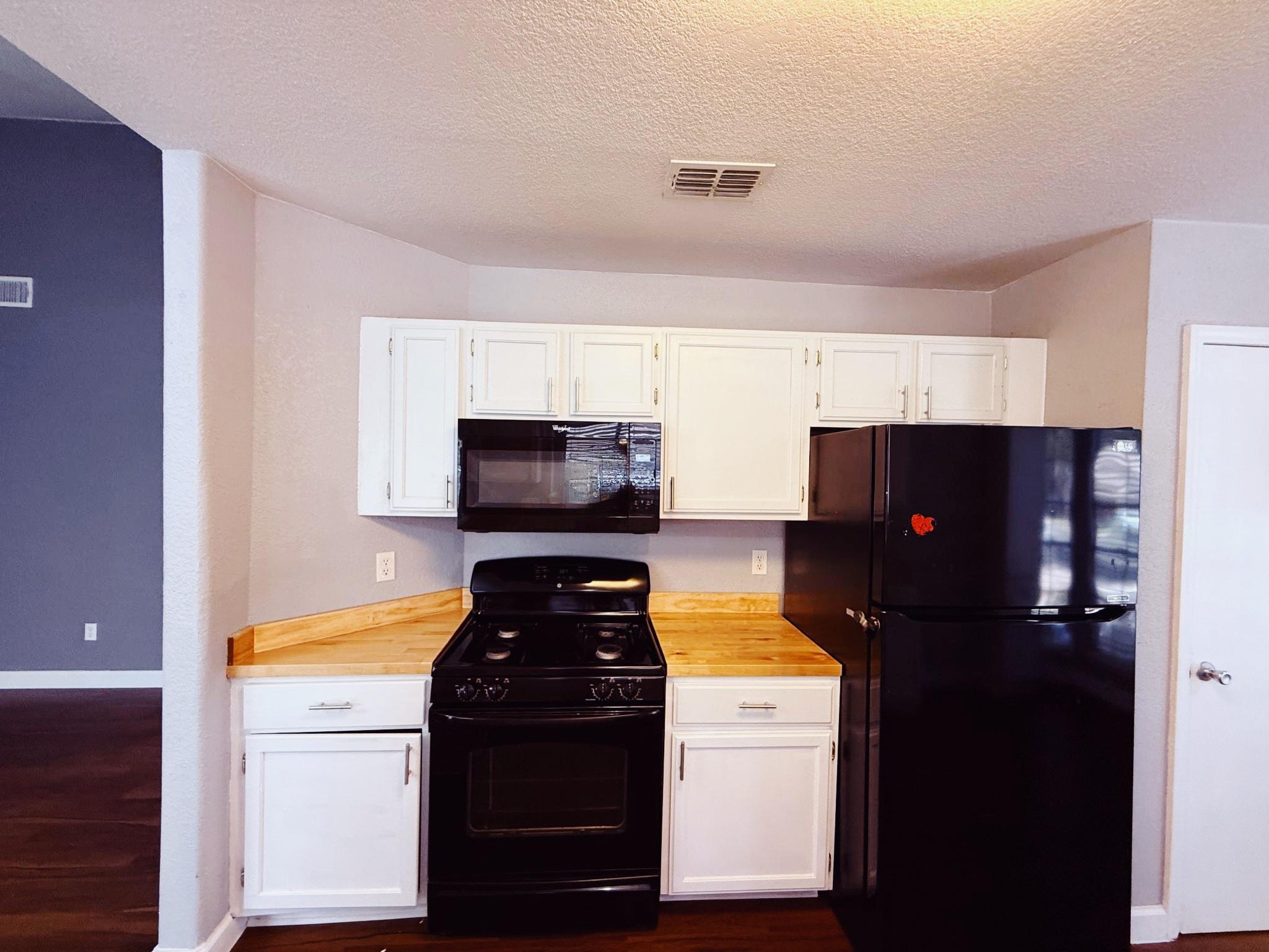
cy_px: 476
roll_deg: -0.9
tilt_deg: -0.3
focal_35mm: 14
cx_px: 634
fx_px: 513
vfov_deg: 85.7
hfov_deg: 102.1
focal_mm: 2.22
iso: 250
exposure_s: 1/60
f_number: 2.2
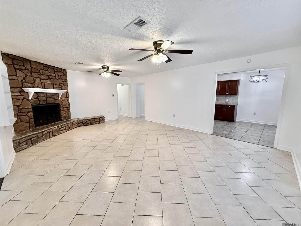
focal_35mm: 14
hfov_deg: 102.1
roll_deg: +0.1
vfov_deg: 85.7
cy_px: 113
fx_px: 122
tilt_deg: -8.6
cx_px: 150
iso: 250
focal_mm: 2.22
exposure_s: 1/120
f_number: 2.2
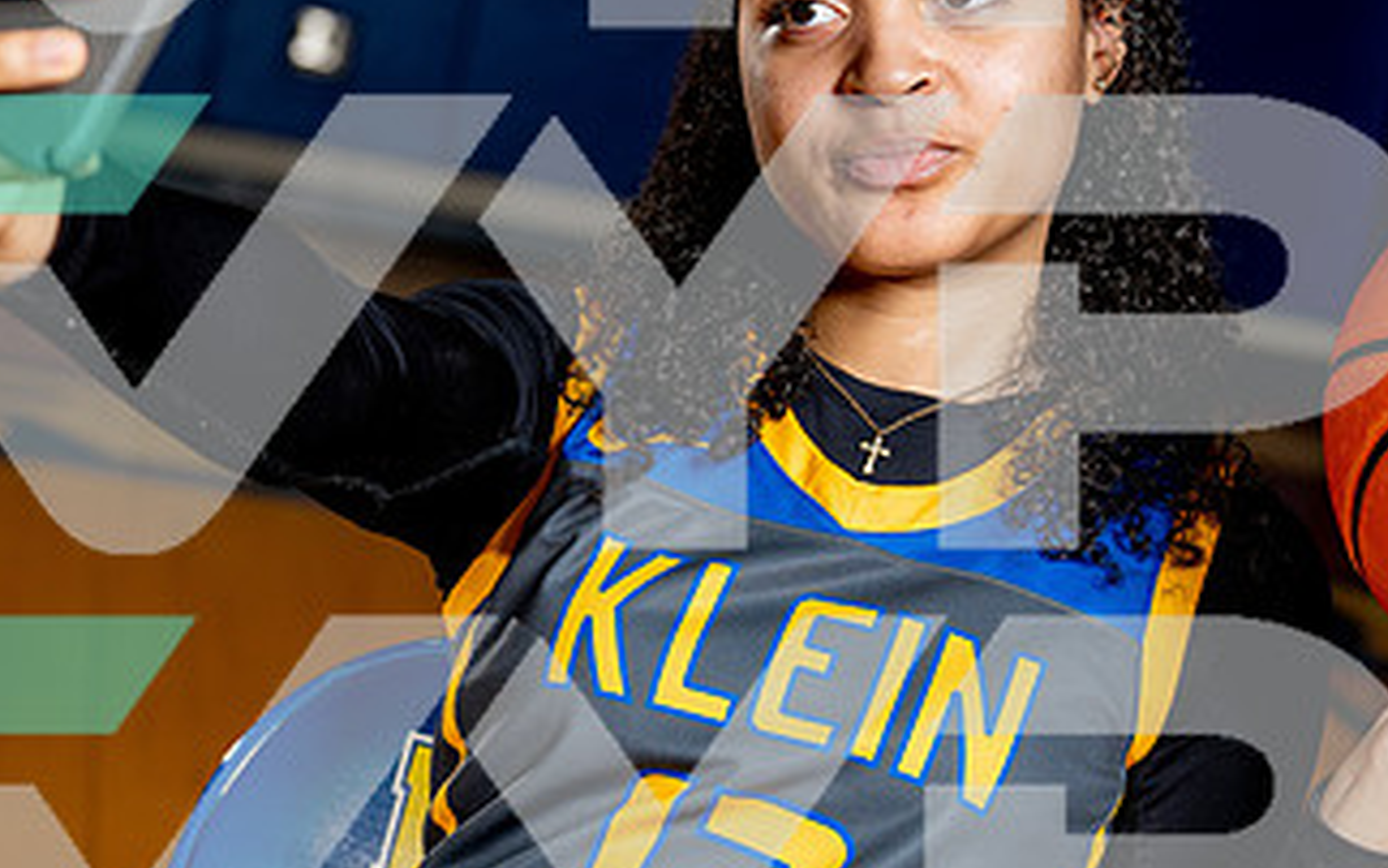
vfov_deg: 12.1
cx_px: 855
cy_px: 324
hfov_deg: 19.3
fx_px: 4086
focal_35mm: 108
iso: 160
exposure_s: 1/250
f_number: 4
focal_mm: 59
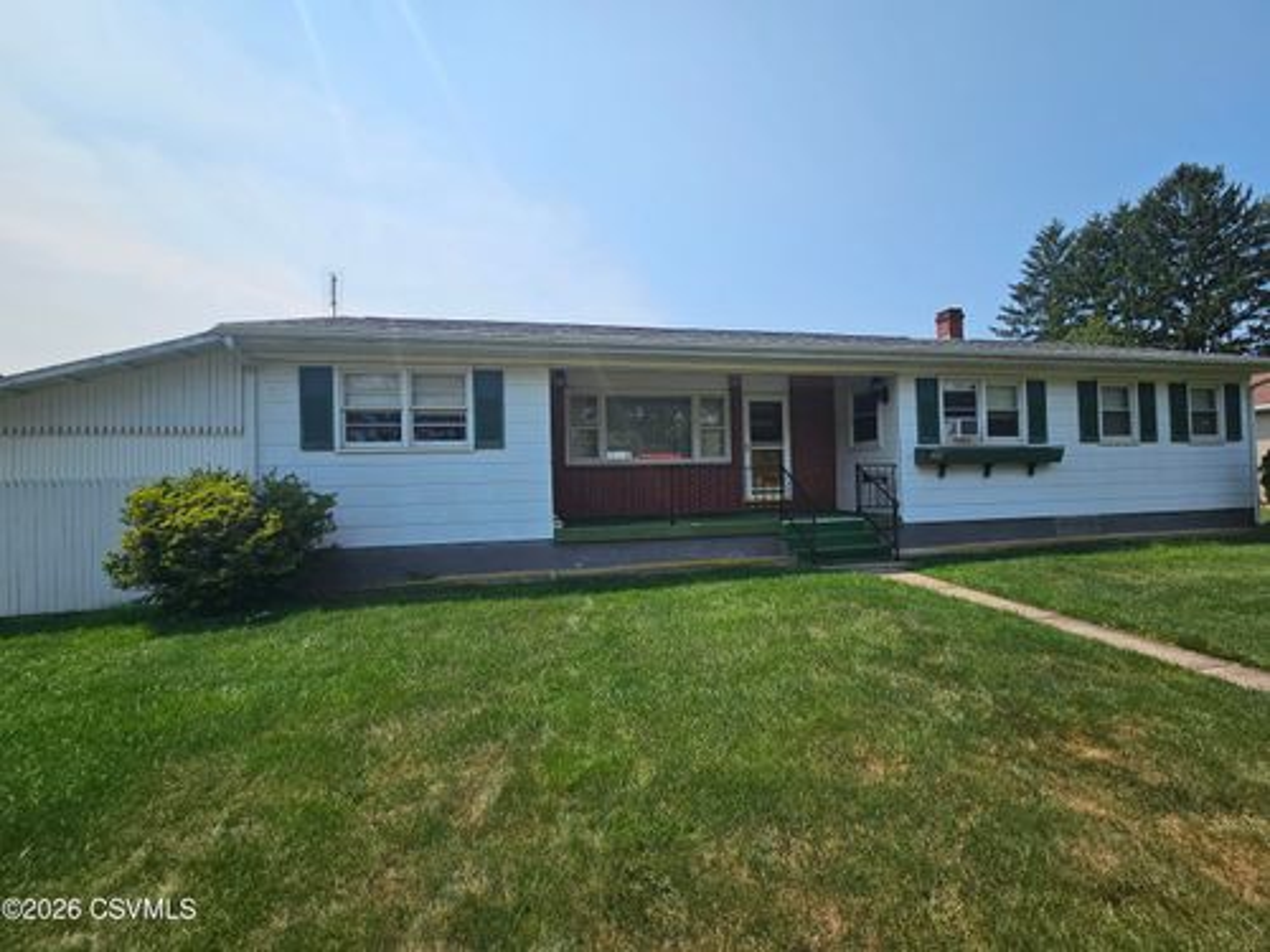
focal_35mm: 13
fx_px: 477
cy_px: 476
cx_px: 635
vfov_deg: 89.9
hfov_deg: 106.2
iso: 50
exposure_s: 1/2993
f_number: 2.2
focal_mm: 2.2
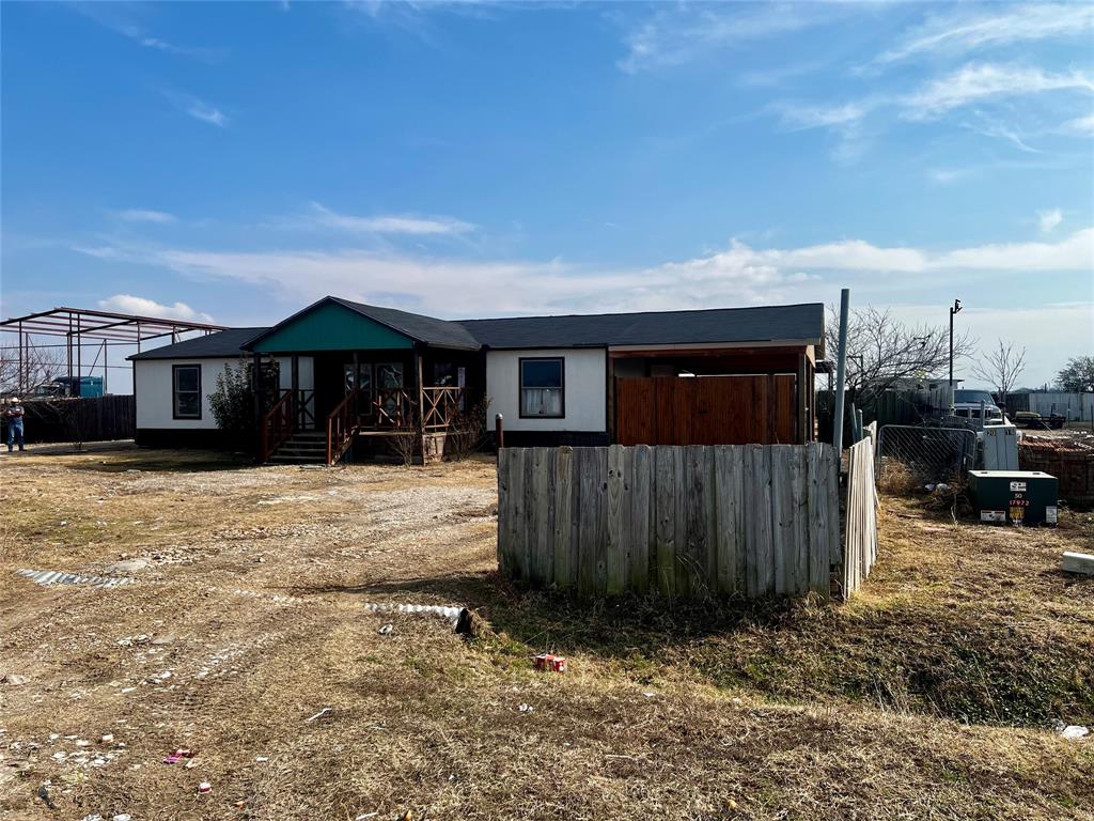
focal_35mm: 26
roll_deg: +0.0
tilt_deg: +0.1
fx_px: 822
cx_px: 547
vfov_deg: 53.1
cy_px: 410
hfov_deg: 67.3
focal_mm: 5.7
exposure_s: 1/6211
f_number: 1.5
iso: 50
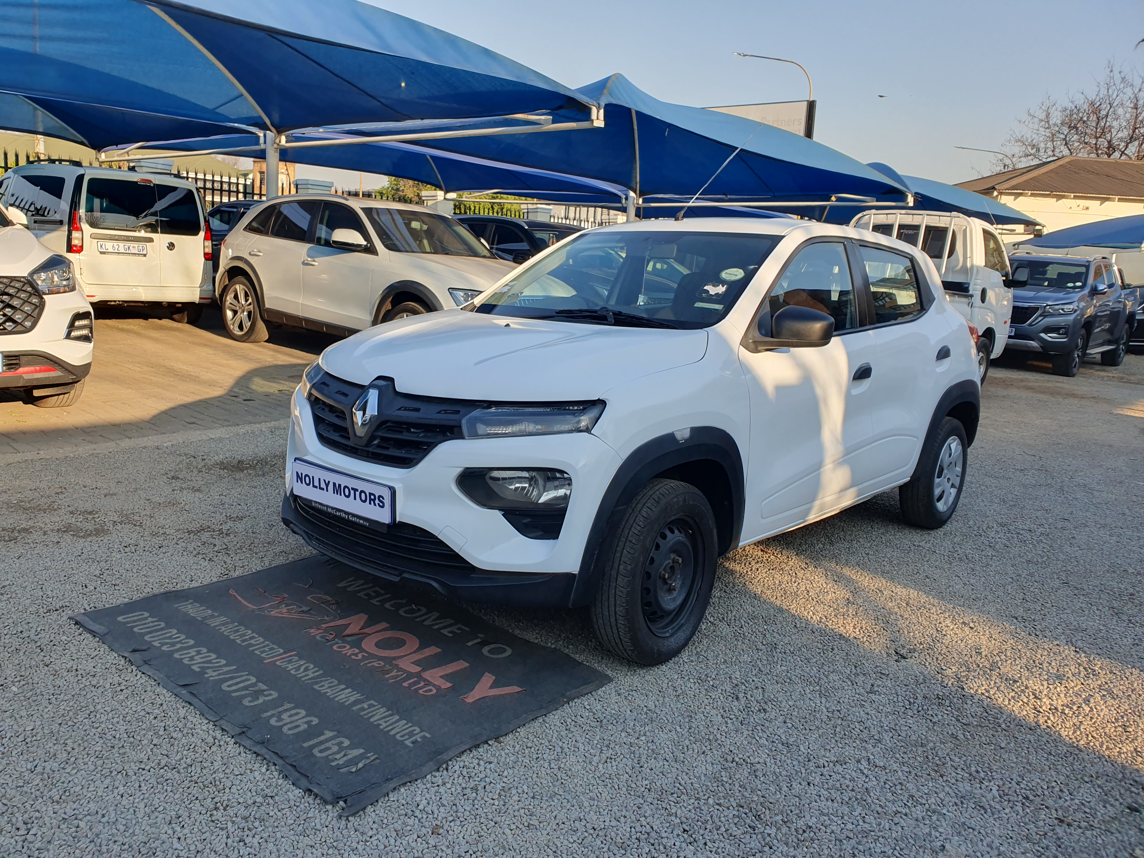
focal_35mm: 26
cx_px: 572
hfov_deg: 67.3
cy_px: 429
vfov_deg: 53.1
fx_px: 859
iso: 50
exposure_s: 1/455
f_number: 2.4
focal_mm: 4.32
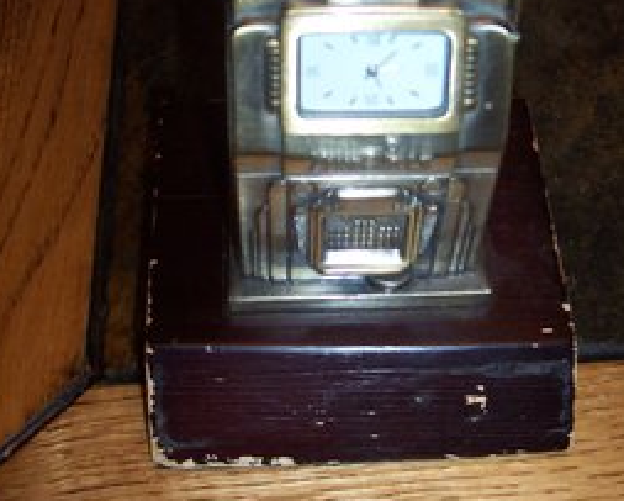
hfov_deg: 33.0
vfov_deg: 26.6
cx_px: 335
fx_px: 1054
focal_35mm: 57
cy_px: 178
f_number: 2.8
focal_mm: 5.6
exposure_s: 1/60
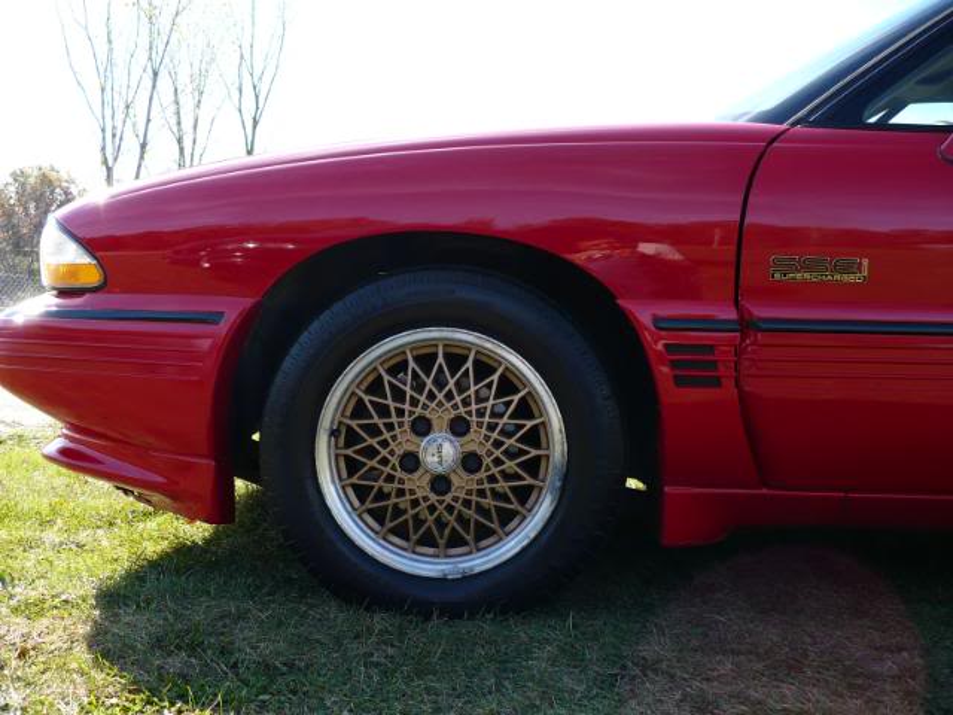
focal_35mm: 37
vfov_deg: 38.7
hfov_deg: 50.1
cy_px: 358
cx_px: 476
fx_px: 1019
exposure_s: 1/320
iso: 100
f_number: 2.8
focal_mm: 6.1
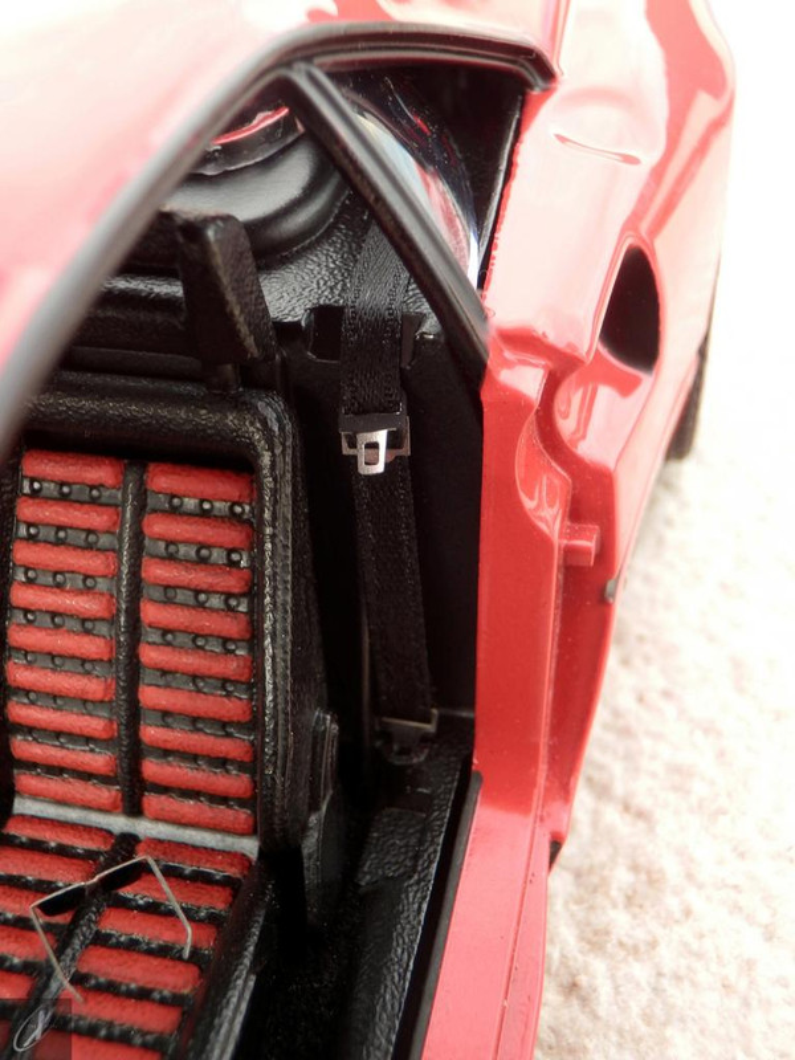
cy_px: 530
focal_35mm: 42
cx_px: 398
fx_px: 1286
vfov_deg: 44.8
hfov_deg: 34.3
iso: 80
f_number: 4
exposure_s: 1/60
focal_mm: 7.4
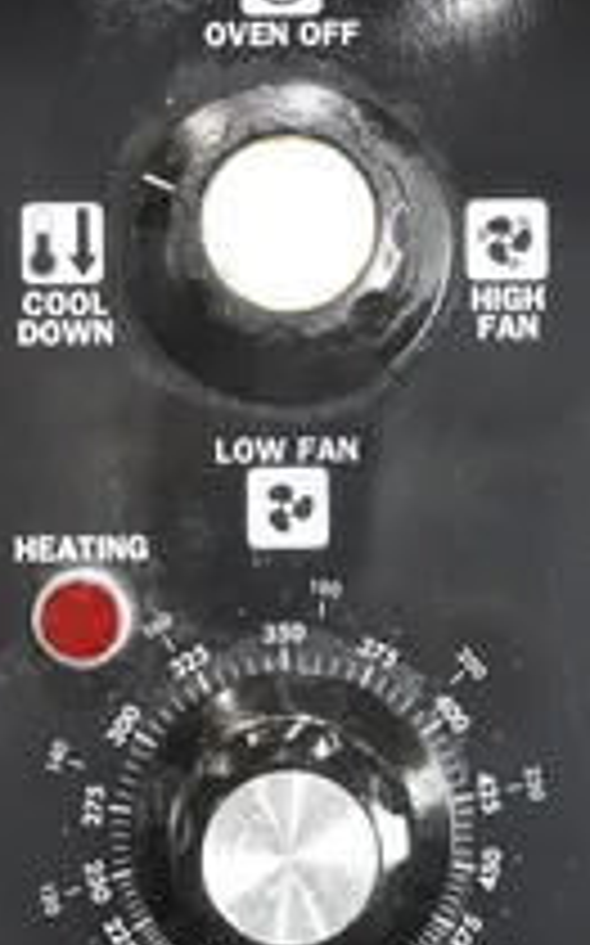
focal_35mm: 72
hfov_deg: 18.1
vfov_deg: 28.6
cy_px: 495
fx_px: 1855
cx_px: 300
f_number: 3.5
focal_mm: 13.84
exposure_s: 1/40
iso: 1250
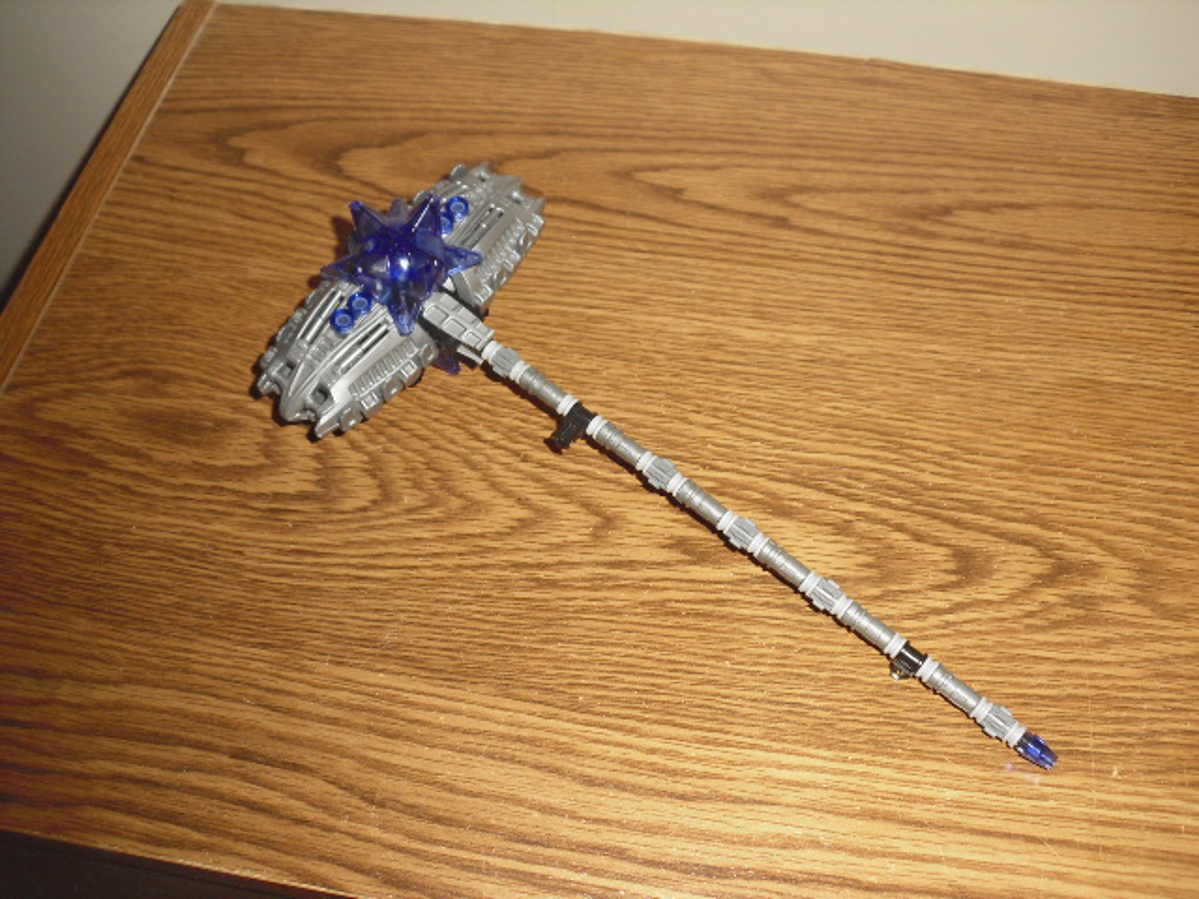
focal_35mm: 36
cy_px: 450
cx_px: 600
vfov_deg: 39.7
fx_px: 1247
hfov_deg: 51.4
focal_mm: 6.3
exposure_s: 1/60
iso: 200
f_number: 3.1
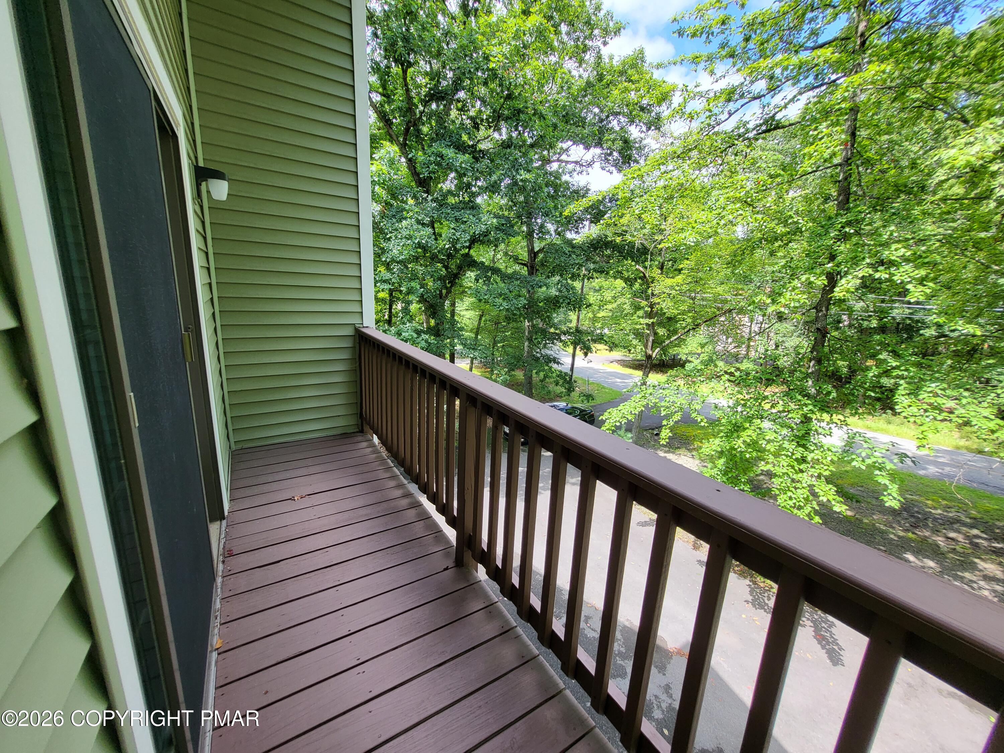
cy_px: 376
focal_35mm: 13
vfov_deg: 89.9
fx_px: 377
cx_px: 502
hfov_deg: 106.2
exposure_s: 1/149
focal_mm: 1.74
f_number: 2.2
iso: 32
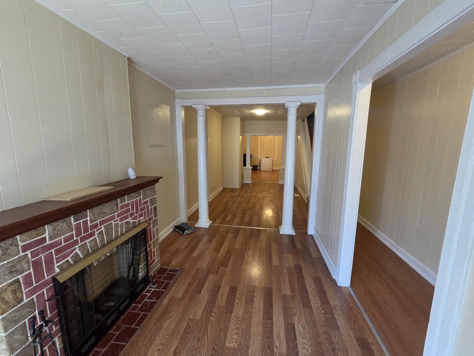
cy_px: 178
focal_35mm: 13
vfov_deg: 89.9
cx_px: 237
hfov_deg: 106.2
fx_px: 178
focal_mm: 2.2
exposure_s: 1/60
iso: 320
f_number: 2.2
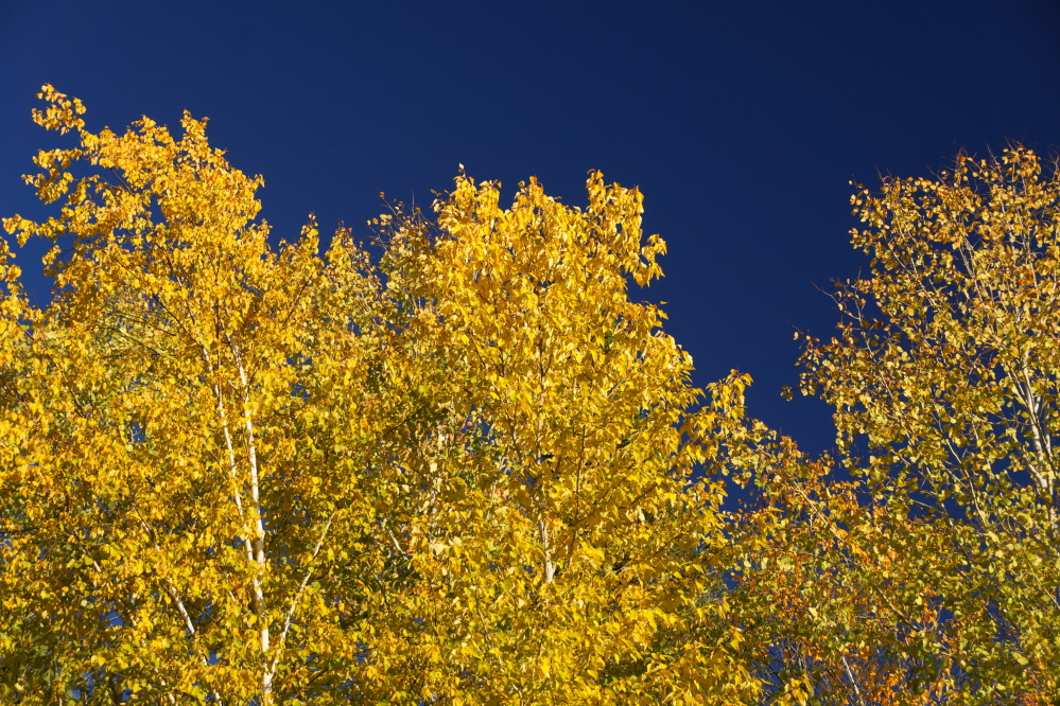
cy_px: 353
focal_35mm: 75
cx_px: 530
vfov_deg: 18.2
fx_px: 2208
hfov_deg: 27.0
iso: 100
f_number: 5.6
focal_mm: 50
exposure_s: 1/125
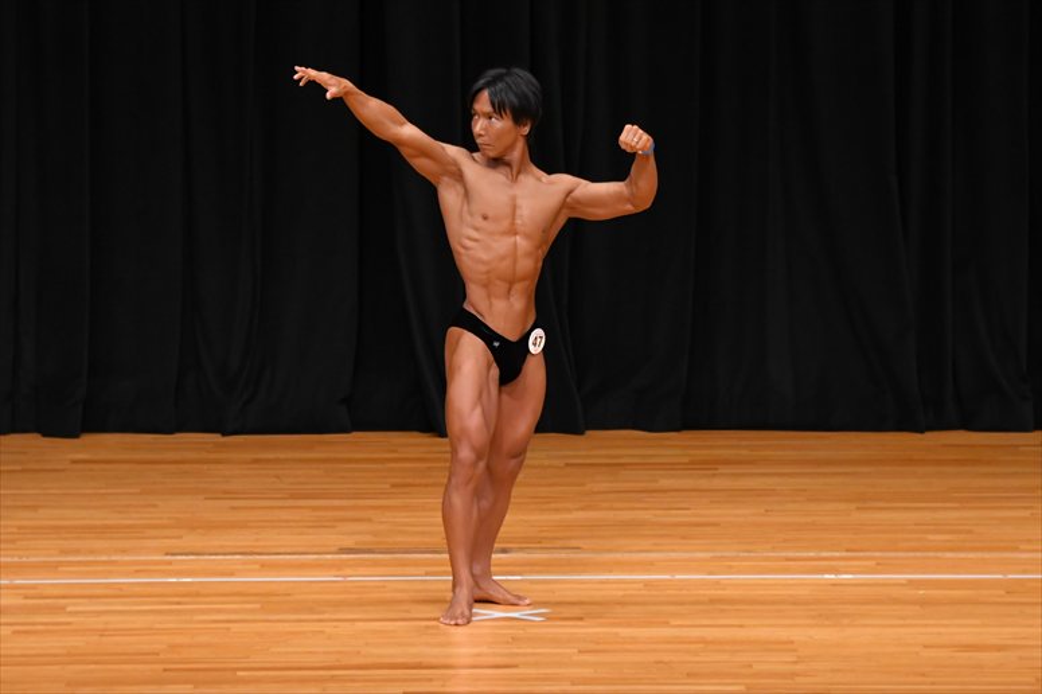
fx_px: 7811
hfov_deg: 7.6
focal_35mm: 270
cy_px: 347
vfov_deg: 5.1
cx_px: 521
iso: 3200
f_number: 5.6
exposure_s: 1/400
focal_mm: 180
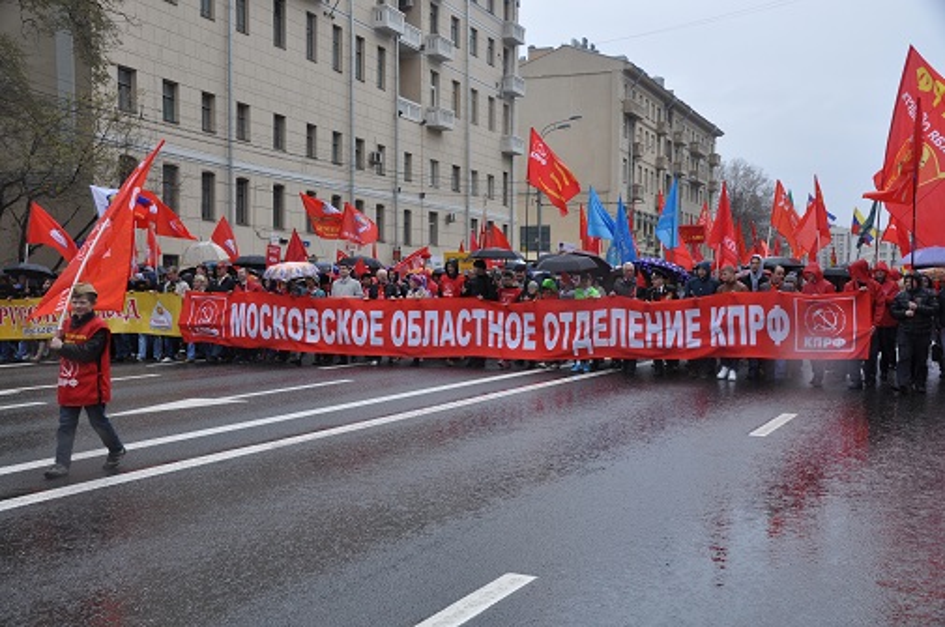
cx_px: 472
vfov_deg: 34.1
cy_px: 314
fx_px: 1022
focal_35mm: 39
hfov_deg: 49.6
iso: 200
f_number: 10
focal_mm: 26
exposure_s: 1/100
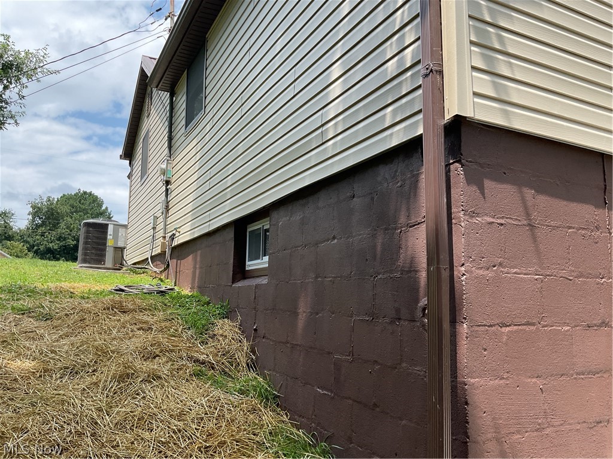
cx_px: 306
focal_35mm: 29
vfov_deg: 48.2
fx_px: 514
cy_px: 230
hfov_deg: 61.7
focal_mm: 3
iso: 16
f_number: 1.8
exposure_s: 1/749
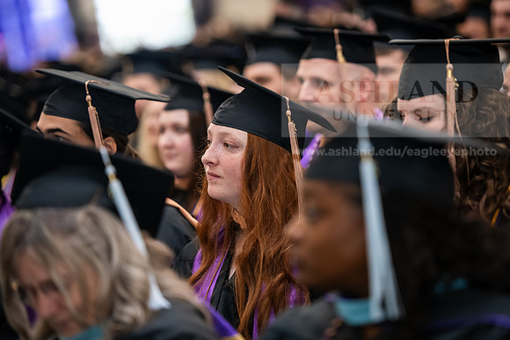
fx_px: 2196
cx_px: 255
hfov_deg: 13.2
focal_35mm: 155
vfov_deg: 8.9
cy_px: 170
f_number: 2.8
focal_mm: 155
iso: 2500
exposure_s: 1/200
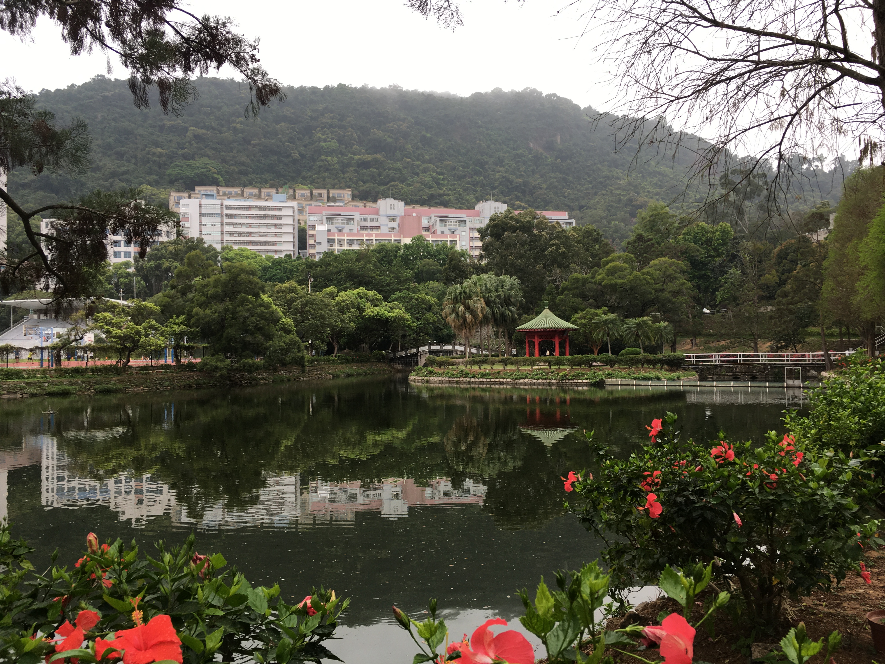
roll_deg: +1.4
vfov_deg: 48.2
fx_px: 741
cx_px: 442
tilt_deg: -0.3
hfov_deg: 61.7
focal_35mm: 29
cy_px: 332
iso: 25
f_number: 2.2
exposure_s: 1/114
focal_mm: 4.15
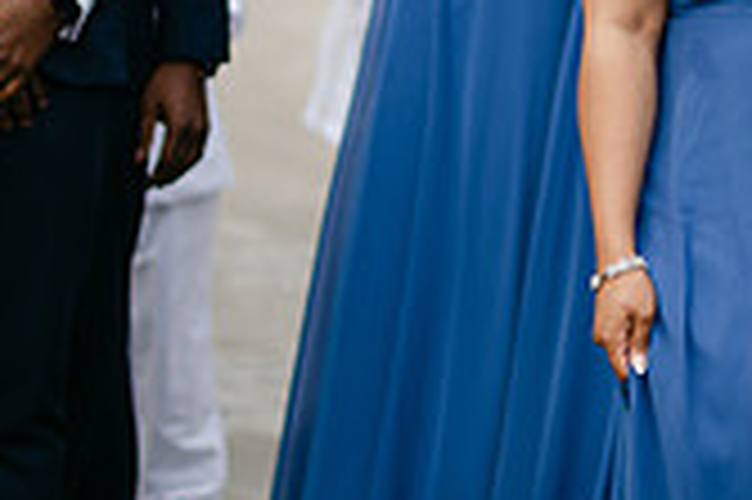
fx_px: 6156
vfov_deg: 4.6
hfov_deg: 6.9
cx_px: 856
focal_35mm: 295
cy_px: -158
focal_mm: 85
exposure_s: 1/320
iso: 100
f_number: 2
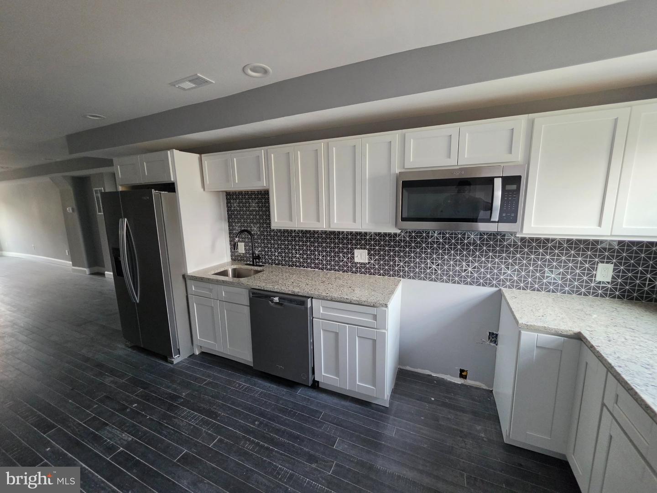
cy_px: 246
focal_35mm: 13
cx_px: 328
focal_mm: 2.2
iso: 320
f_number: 1.9
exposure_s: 1/101
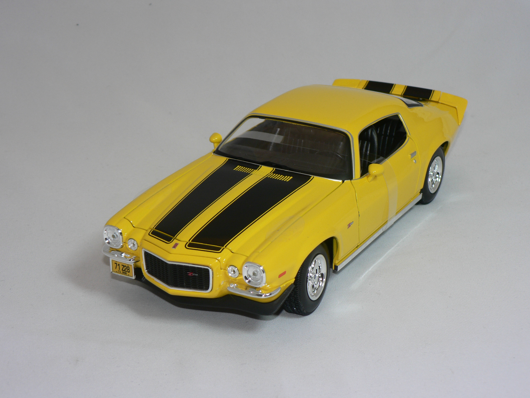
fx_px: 980
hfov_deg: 30.3
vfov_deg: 22.9
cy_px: 199
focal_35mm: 64
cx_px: 265
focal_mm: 10.7
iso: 80
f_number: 3.2
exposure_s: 1/60
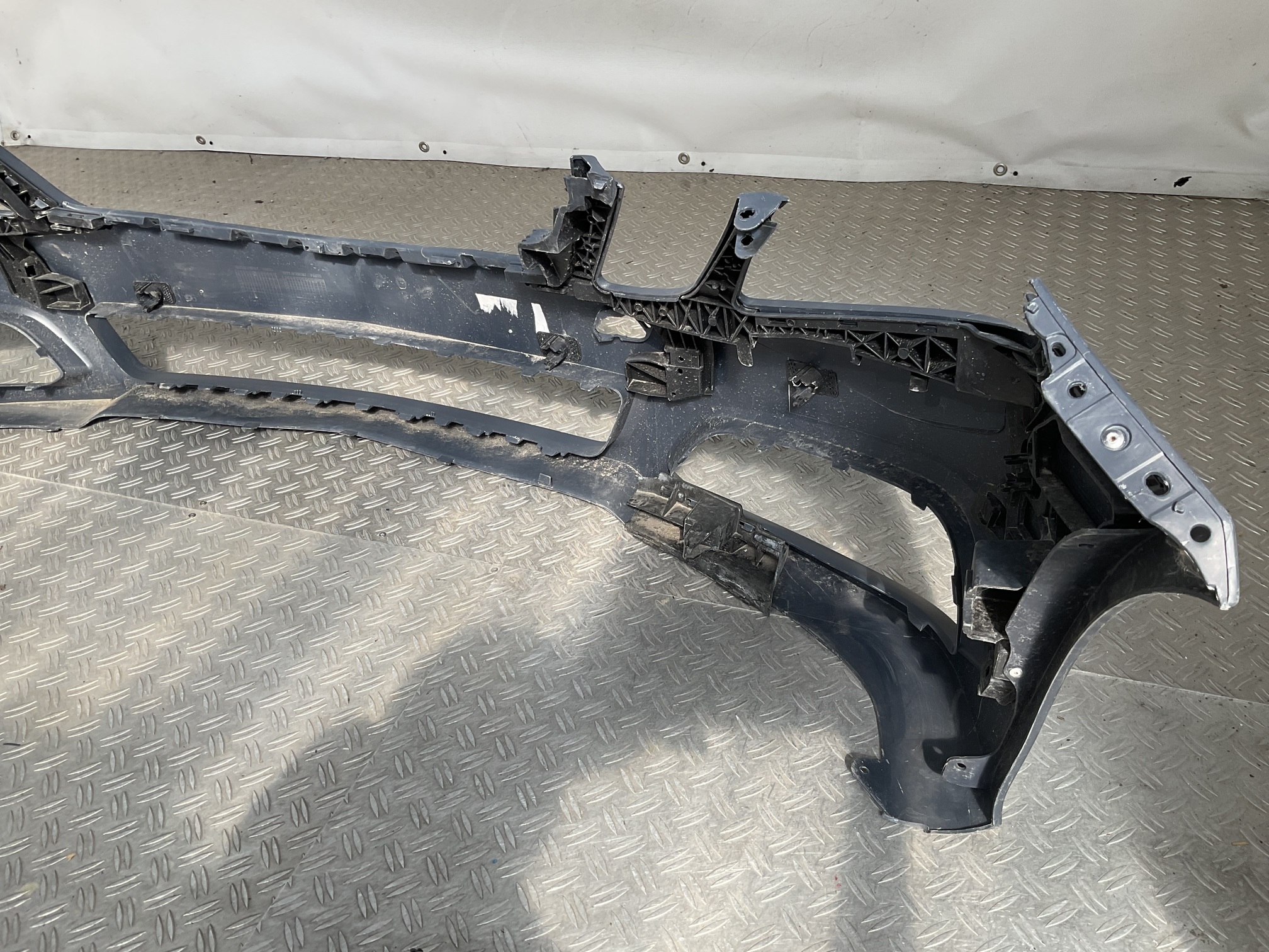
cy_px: 476
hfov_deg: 61.7
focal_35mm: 29
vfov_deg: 48.2
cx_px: 634
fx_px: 1063
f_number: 1.8
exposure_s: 1/403
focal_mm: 3
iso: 16
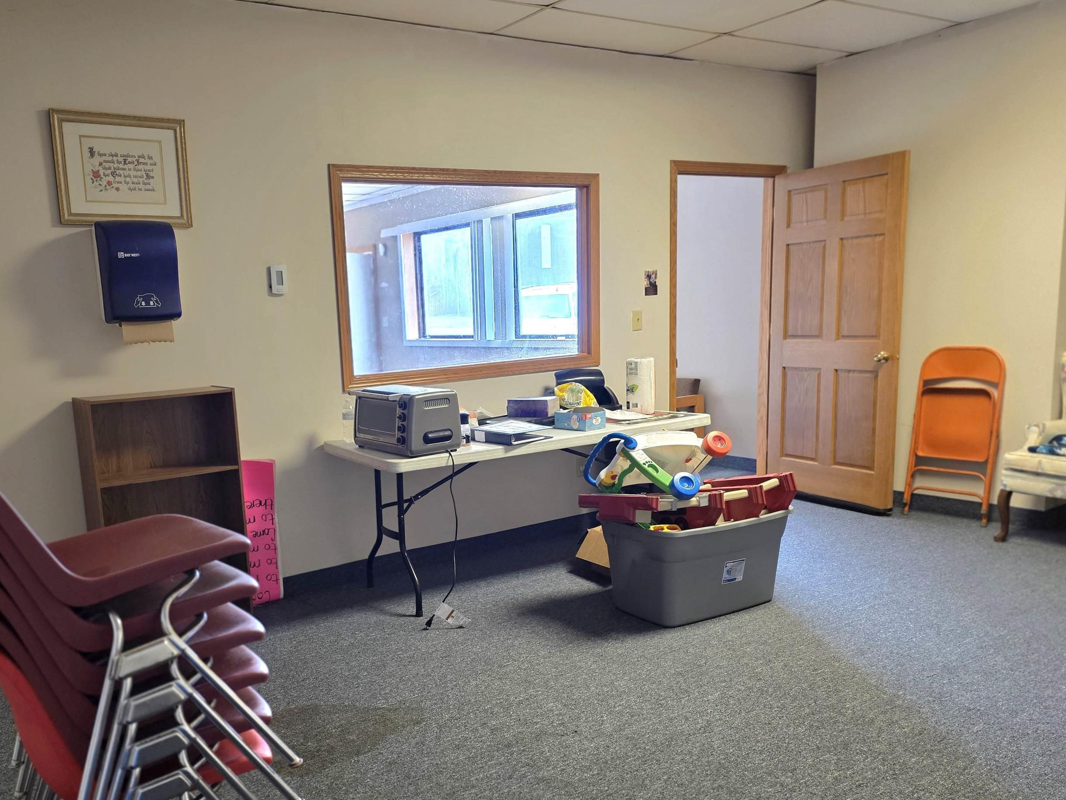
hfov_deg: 60.9
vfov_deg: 47.9
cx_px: 402
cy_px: 479
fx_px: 893
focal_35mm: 29
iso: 320
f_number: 1.7
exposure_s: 1/63.3
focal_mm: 6.3
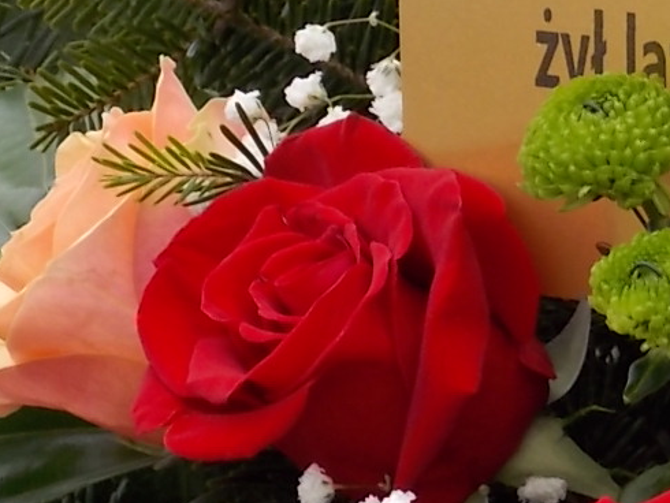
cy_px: 40
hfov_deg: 5.1
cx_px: 845
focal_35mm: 385
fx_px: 7455
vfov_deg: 3.9
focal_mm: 20.9
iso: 80
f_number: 4.8
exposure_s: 1/80
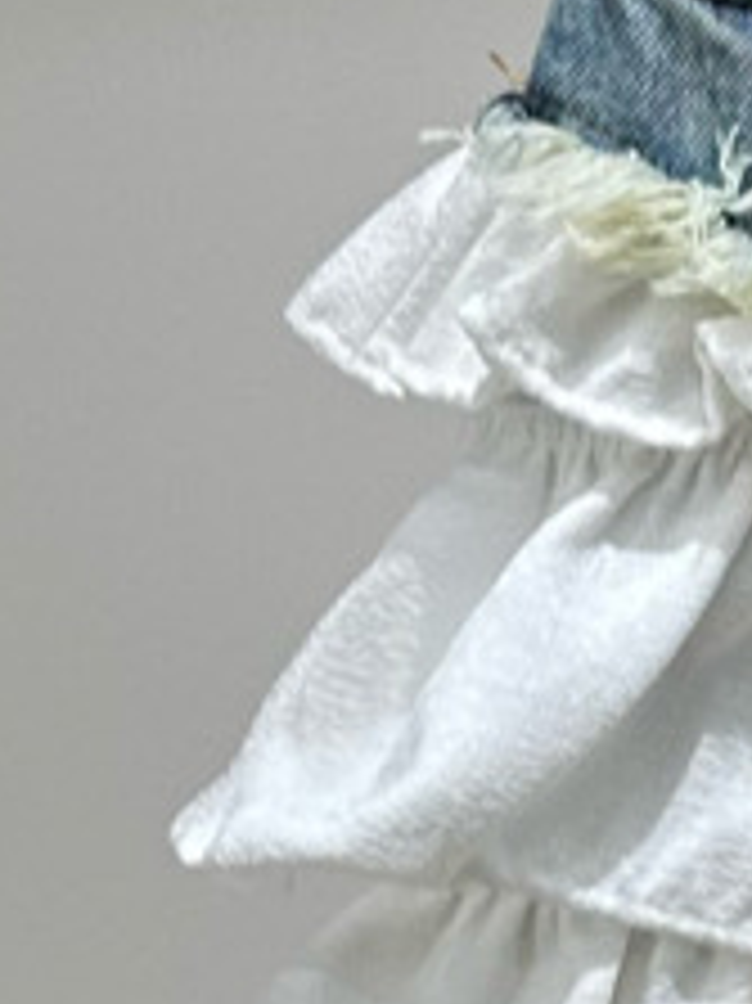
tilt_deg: -9.8
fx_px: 5335
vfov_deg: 10.8
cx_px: 1927
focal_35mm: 184
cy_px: 574
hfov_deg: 7.4
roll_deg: +0.2
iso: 80
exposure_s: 1/124
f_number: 1.78
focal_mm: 6.86
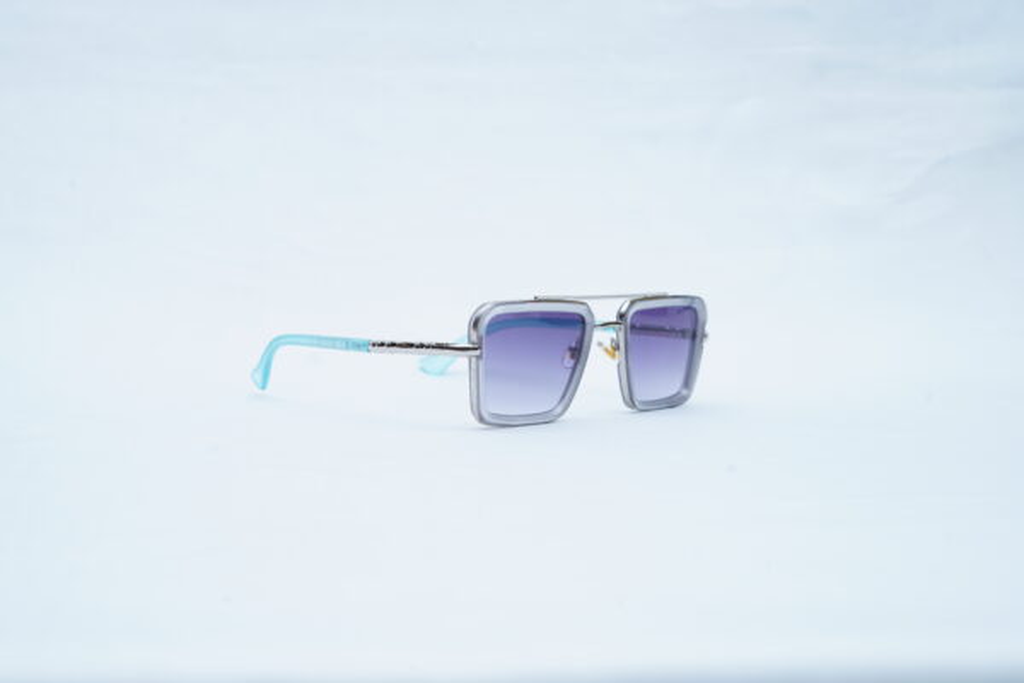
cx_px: 512
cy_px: 342
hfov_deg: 39.6
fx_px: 1422
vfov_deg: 27.0
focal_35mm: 50
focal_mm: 50
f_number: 9
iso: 200
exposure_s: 1/160
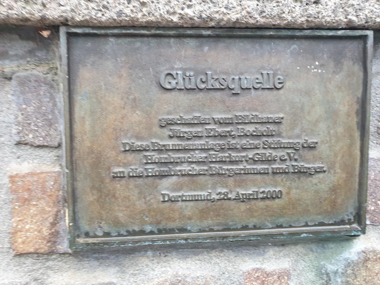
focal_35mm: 26
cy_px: 142
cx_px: 190
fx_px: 285
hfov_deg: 67.3
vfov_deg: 53.1
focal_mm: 4.3
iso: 200
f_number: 2.4
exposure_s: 1/50
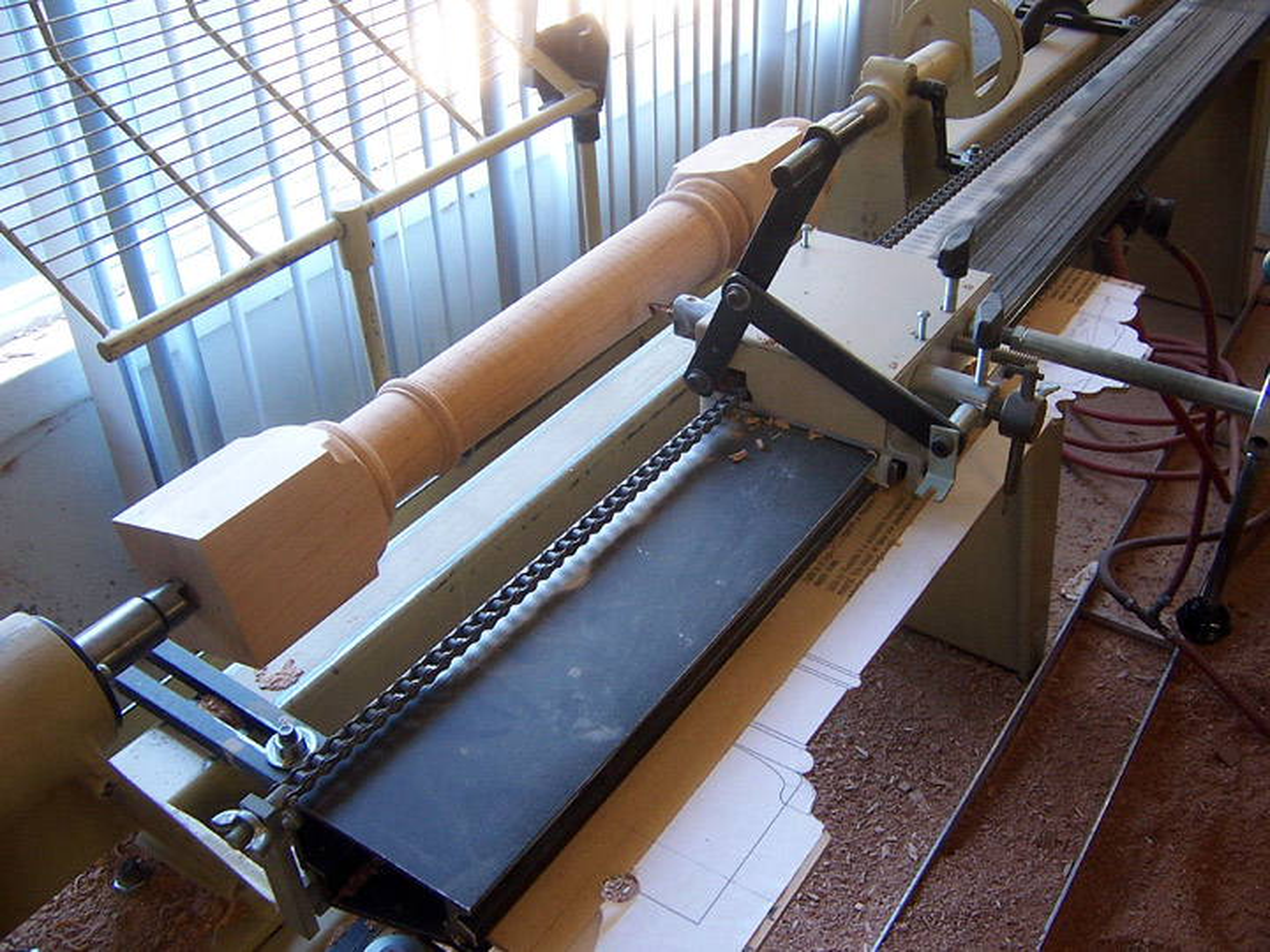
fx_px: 1211
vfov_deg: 42.9
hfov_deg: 55.4
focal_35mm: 33
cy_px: 476
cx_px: 635
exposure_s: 1/10
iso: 140
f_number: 3.4
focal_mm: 5.5
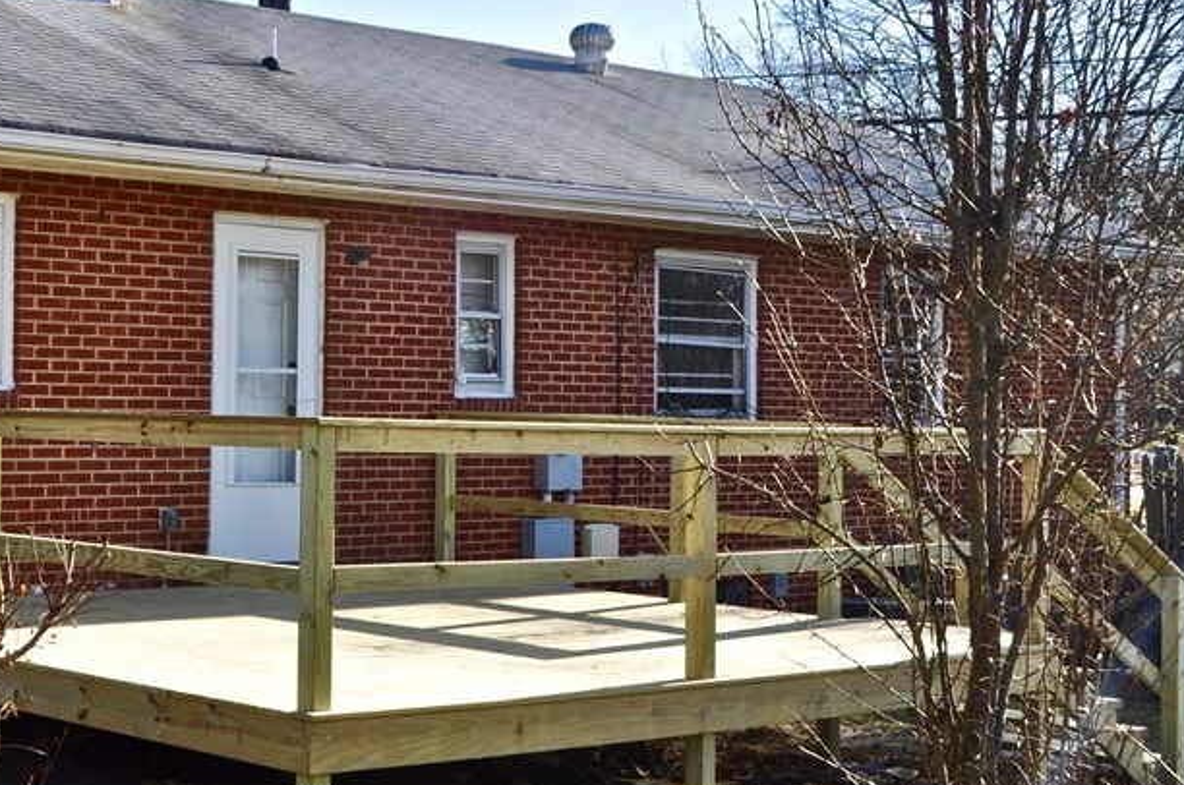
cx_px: 188
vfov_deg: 21.1
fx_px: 2102
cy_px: 305
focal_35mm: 64
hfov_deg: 30.5
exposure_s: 1/250
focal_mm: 24
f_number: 8
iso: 200
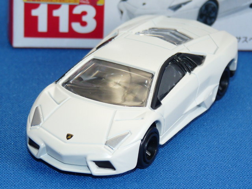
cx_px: 126
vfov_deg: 7.3
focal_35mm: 204
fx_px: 1485
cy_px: 94
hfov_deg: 9.7
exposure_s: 1/40
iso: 100
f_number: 3.6
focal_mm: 20.8
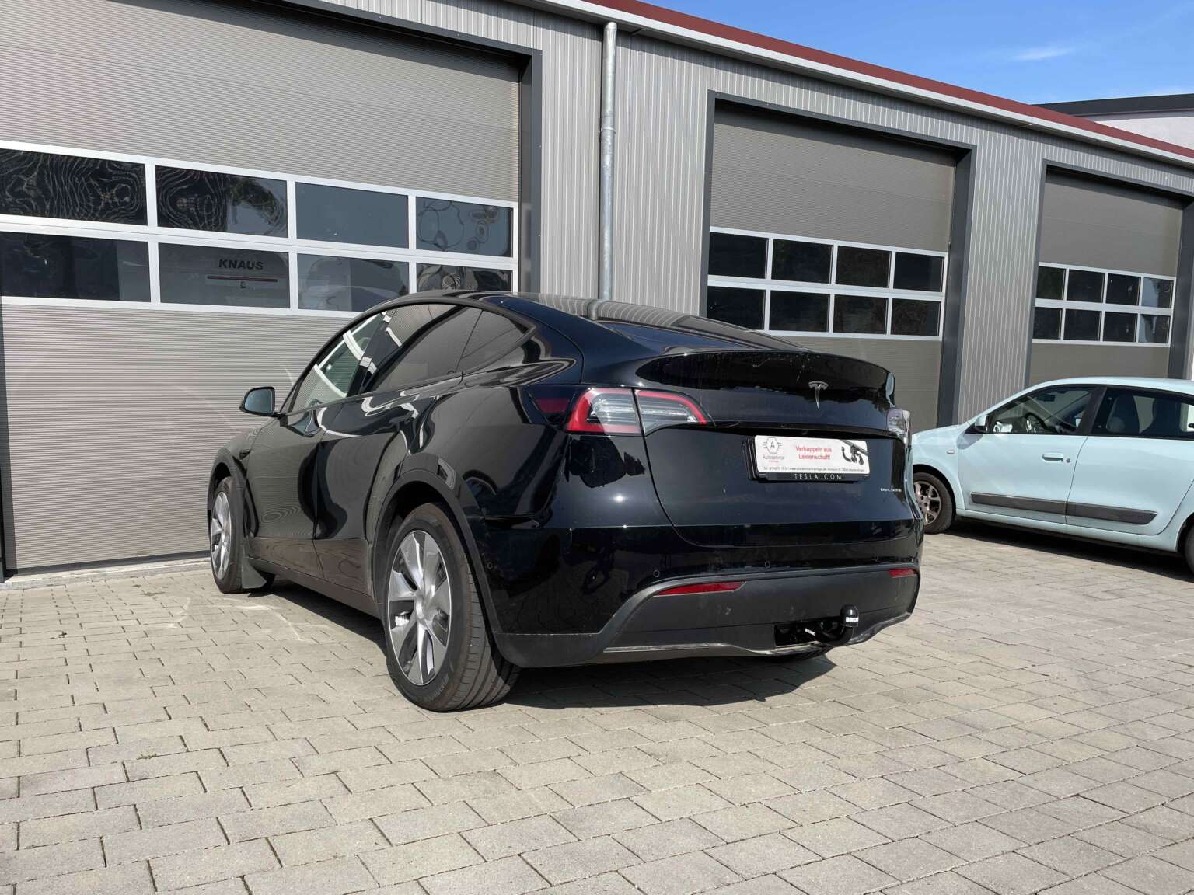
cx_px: 597
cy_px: 448
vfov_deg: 53.1
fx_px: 897
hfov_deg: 67.3
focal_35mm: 26
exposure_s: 1/3205
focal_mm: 4.2
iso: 32
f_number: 1.6
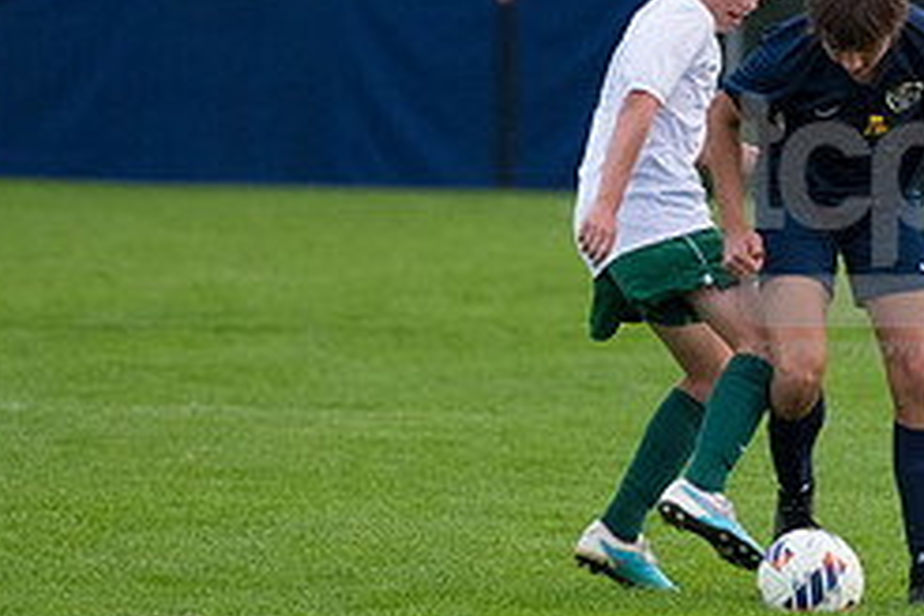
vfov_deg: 1.7
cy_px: 227
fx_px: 20532
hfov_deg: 2.6
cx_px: 856
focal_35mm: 800
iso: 3200
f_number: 5.6
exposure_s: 1/2000
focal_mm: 340
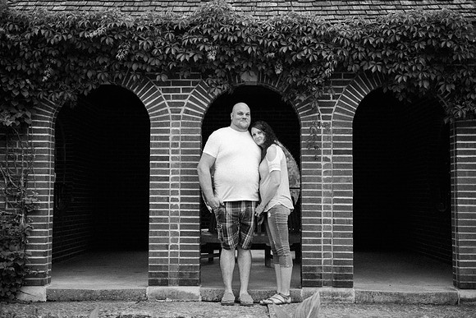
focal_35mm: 56
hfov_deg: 35.6
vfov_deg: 24.2
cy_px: 159
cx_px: 238
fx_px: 741
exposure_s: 1/160
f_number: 2.8
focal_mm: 56
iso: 200
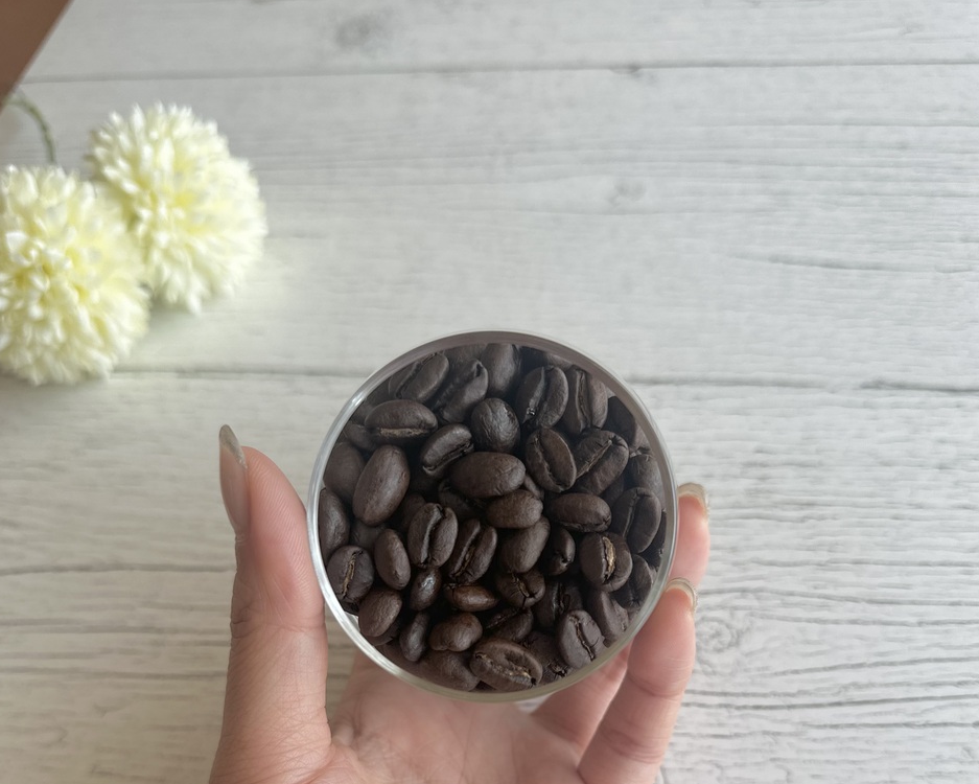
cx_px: 493
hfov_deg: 55.7
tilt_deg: -59.5
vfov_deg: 42.9
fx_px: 927
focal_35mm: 32
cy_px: 666
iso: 64
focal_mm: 6.86
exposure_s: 1/129
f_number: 1.78
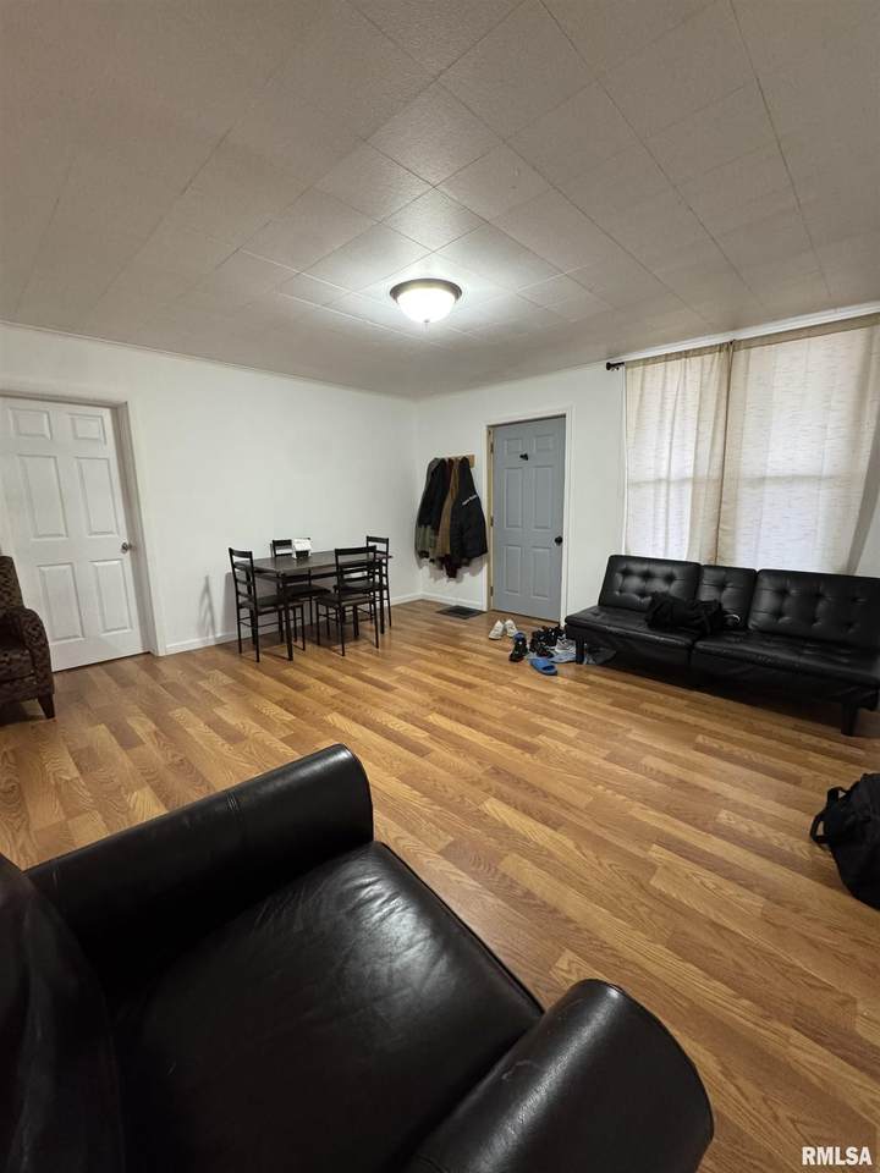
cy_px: 586
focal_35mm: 14
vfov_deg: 102.1
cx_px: 440
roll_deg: +0.7
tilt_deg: -10.9
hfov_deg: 85.7
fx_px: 475
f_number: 2.2
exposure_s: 1/60
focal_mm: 2.22
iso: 640
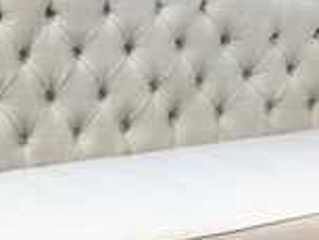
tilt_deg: -15.9
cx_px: 69
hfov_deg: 16.7
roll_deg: +0.8
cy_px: 211
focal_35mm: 117
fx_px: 1079
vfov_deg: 12.6
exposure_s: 1/25
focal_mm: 3.99
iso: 40
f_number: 1.8
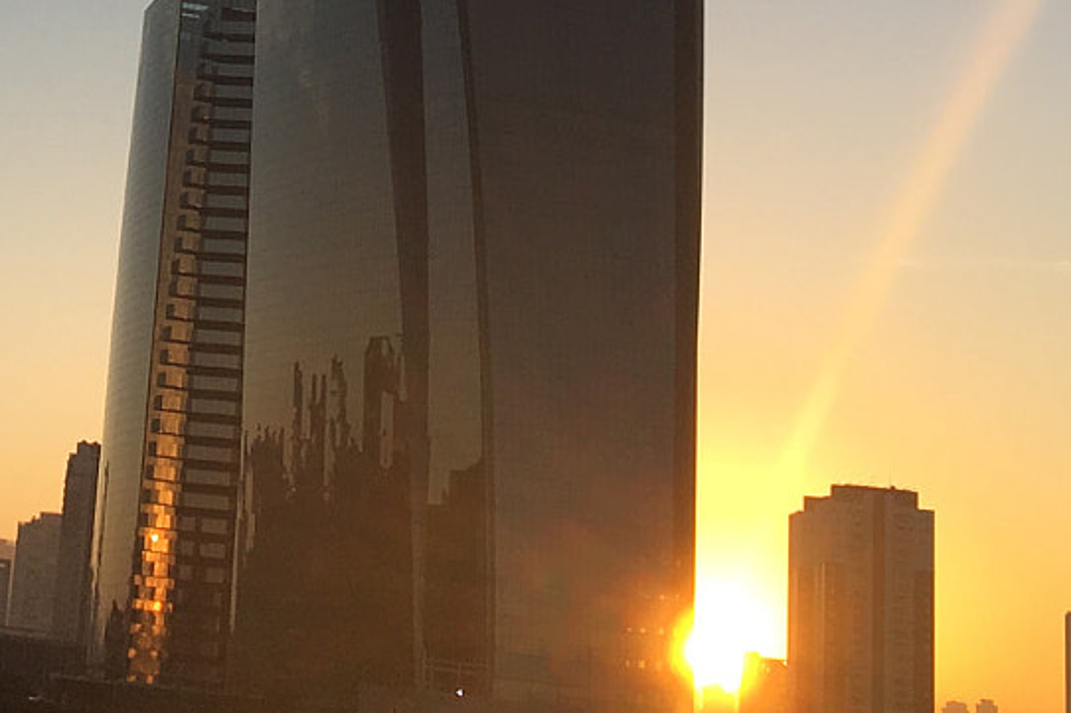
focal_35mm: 89
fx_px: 2647
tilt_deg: +13.9
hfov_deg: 21.9
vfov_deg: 14.9
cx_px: -49
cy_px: -85
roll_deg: -2.5
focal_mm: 4.15
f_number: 2.2
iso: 25
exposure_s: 1/938
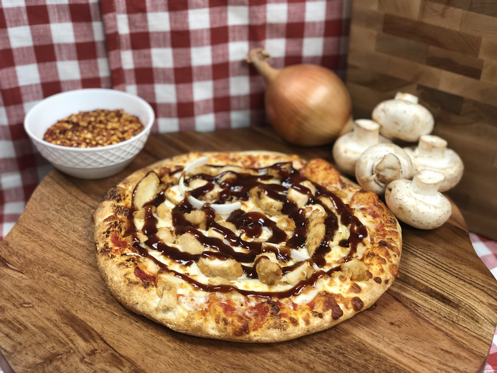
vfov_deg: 28.0
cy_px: 186
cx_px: 248
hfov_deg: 36.8
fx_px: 747
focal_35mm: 52
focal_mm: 6
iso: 100
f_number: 2.4
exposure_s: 1/40
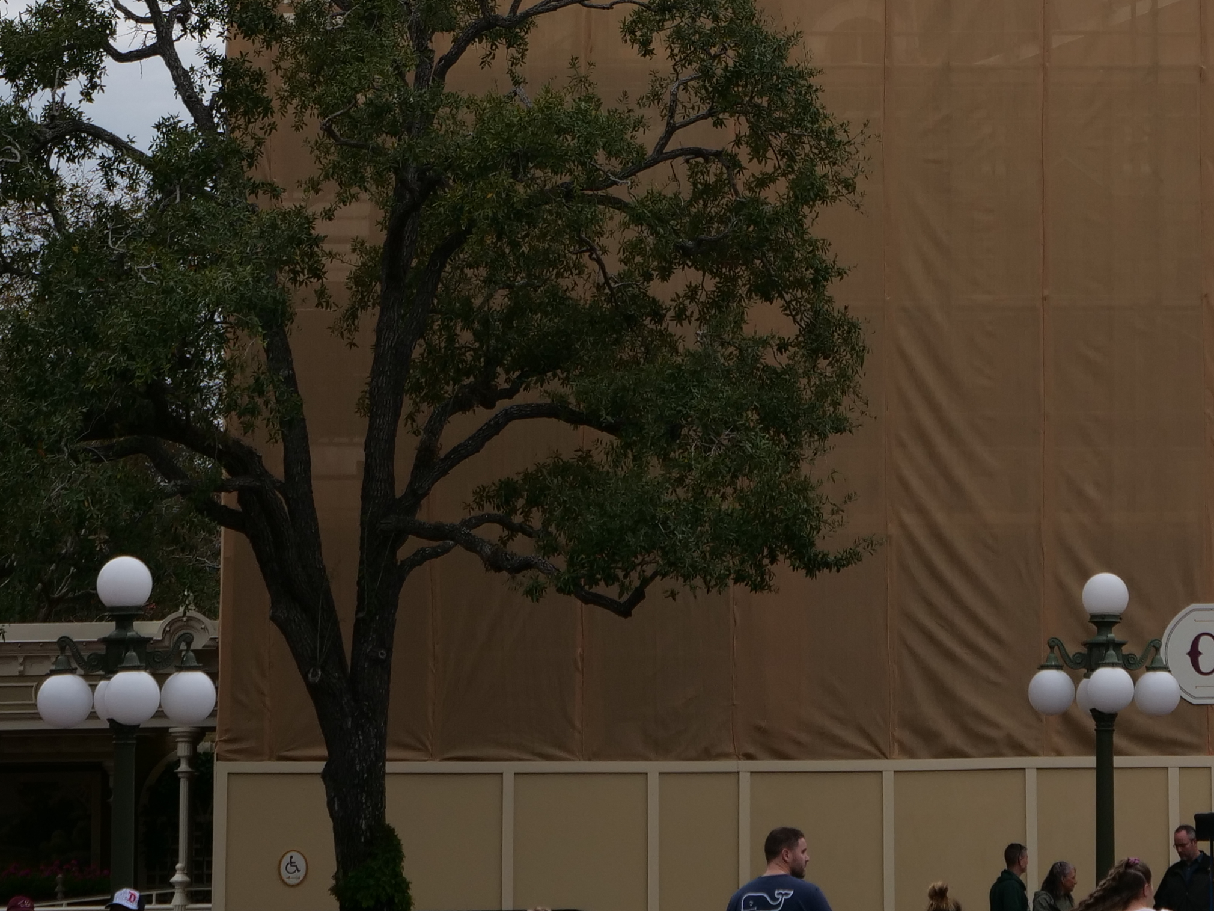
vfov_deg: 7.5
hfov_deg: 10.1
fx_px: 6839
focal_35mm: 195
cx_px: 1203
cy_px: -227
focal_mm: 38
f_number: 3.9
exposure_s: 1/250
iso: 200
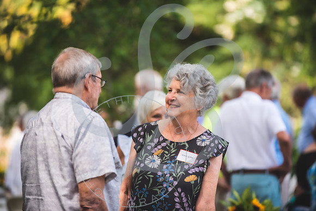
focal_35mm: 200
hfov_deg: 10.3
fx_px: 1756
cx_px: 158
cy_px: 106
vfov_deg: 6.9
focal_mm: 200
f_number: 2.8
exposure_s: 1/400
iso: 100
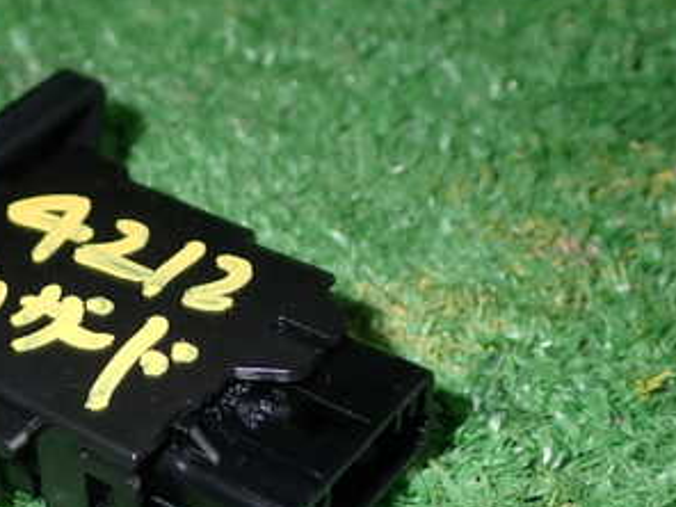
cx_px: 105
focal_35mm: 77
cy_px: 304
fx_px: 1504
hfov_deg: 24.8
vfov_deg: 19.1
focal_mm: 6.83
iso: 200
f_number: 8
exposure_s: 1/40
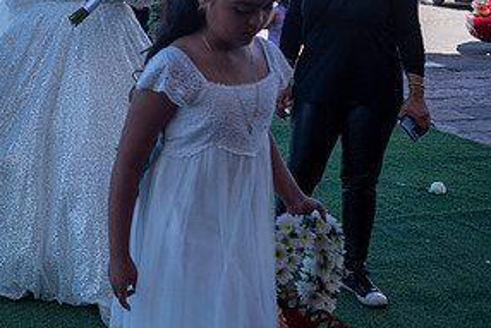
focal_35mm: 71
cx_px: 0
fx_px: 969
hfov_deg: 26.9
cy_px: 56
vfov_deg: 19.0
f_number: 3.5
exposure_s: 1/4000
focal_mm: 35
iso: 320
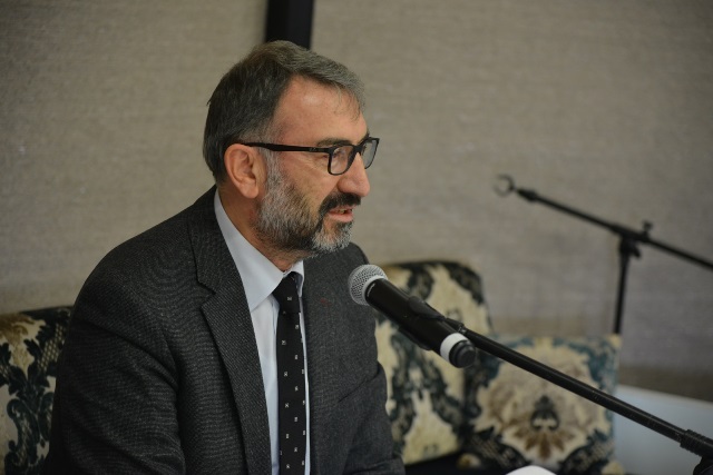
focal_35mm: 120
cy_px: 238
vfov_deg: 11.4
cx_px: 356
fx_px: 2377
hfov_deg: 17.1
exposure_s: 1/100
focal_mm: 120
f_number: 4
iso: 1000
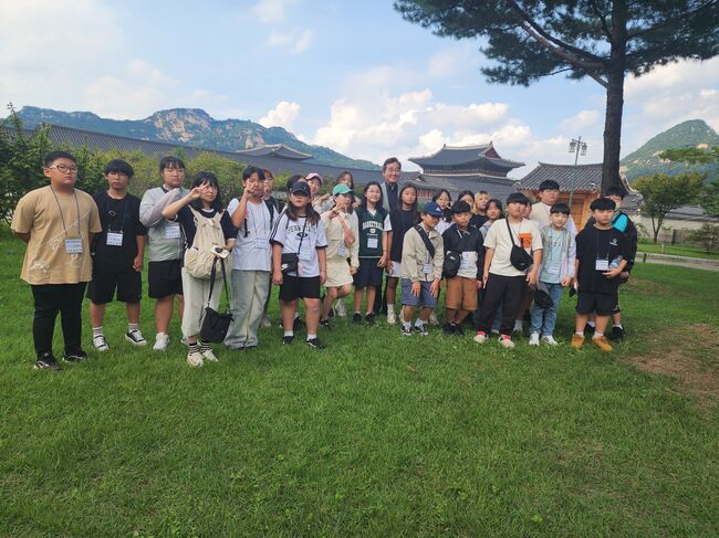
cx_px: 360
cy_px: 269
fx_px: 478
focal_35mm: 23
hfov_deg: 73.9
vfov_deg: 58.8
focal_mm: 6.4
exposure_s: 1/621
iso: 12
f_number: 1.8
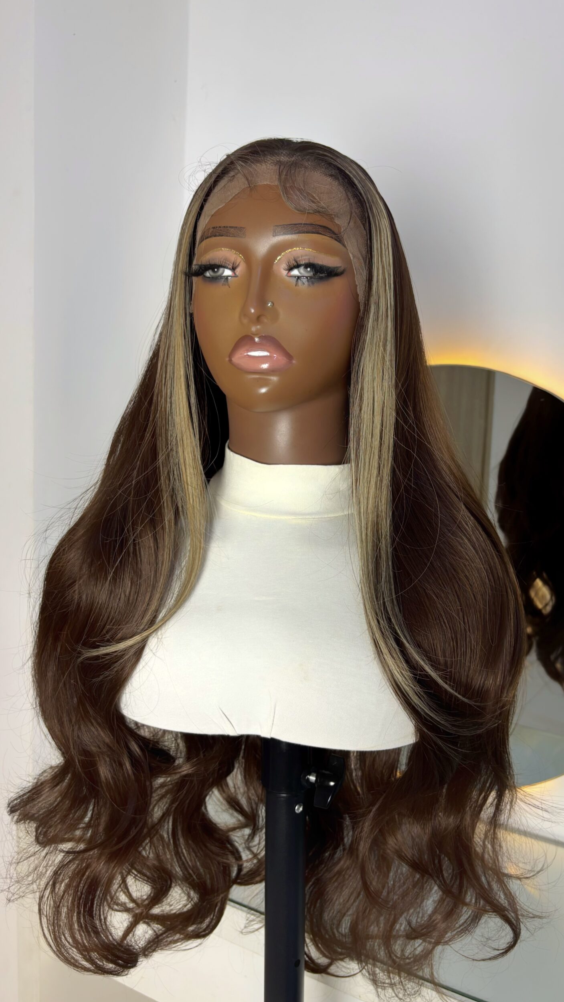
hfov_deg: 40.2
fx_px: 771
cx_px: 289
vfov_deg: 66.1
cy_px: 510
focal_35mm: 29
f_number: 1.6
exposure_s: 1/100
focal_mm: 5.96
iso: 100
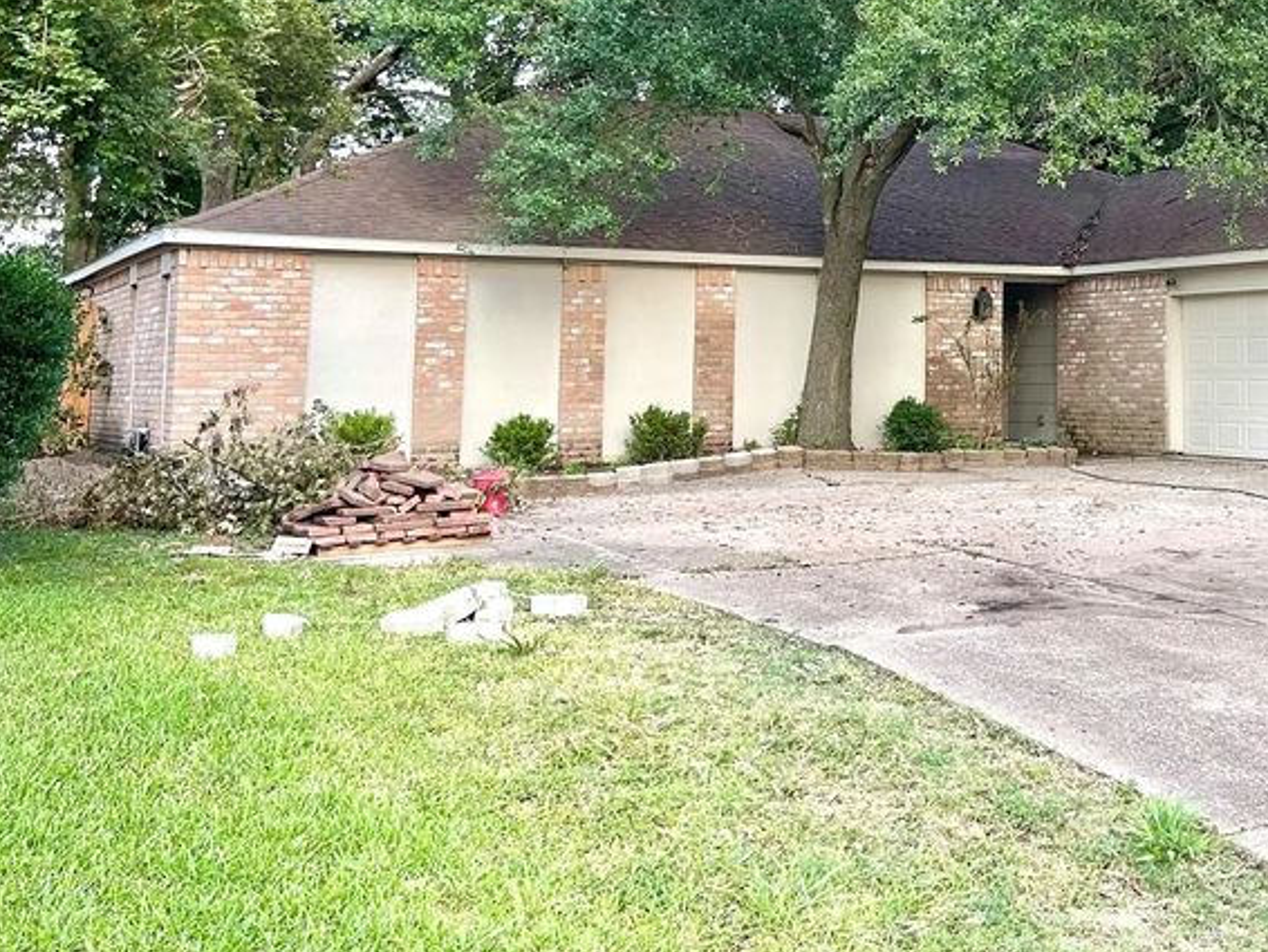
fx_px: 1722
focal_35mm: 47
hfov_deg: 38.5
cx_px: 1055
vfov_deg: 30.1
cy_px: 184
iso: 50
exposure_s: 1/121
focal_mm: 5.7
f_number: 1.5
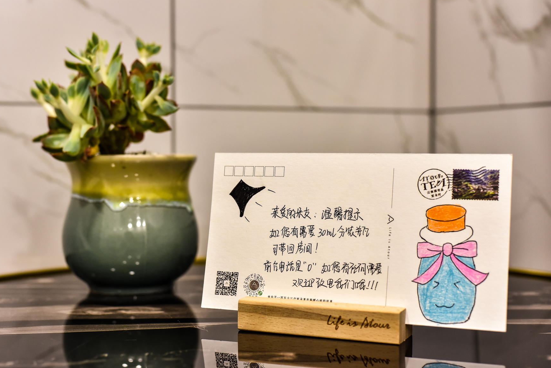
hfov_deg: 38.9
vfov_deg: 26.5
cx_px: 272
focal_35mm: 51
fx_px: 781
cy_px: 181
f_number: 5.6
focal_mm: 50
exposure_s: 1/50
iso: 900
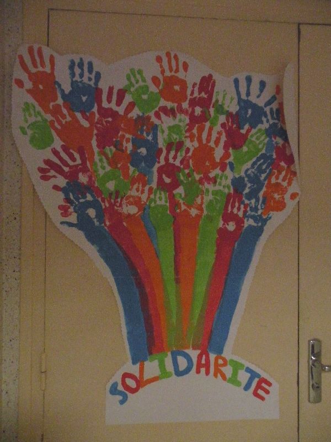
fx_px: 344
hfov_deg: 51.4
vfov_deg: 65.3
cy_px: 221
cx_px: 166
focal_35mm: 27
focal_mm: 4.7
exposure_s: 1/60
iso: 800
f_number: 2.8
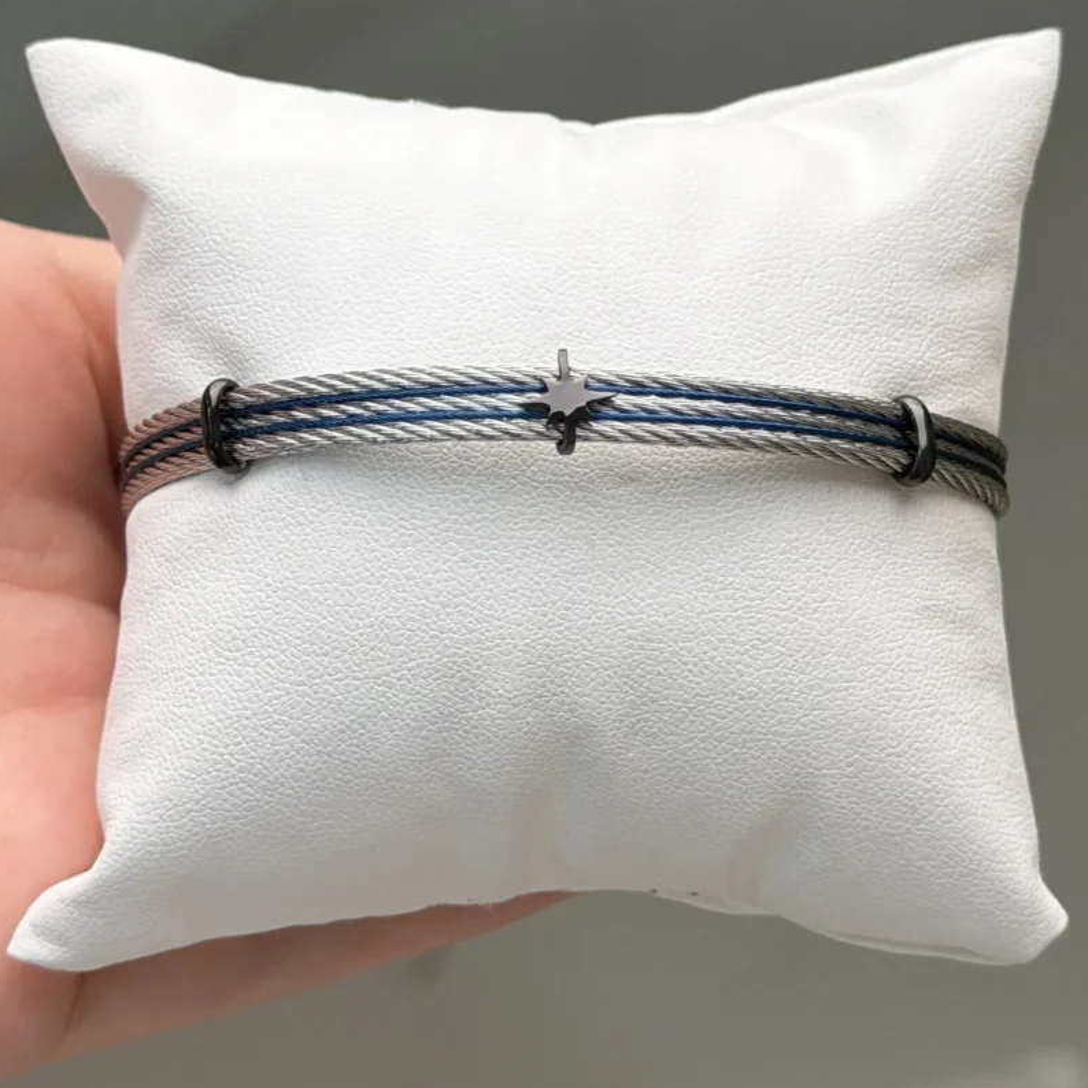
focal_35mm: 57
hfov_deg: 30.0
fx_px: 2027
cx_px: 544
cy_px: 520
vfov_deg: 30.0
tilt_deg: -68.5
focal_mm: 6.76
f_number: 1.78
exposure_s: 1/561
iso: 64
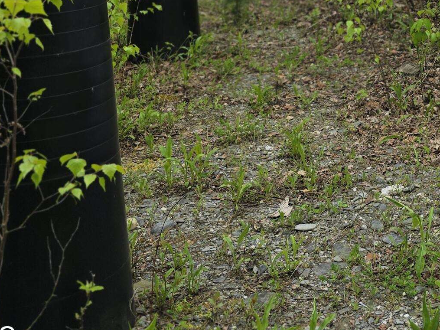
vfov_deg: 19.8
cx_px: 493
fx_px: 864
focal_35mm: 68
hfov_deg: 26.2
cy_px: -106
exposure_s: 1/582
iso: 12
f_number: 1.7
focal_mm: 6.3
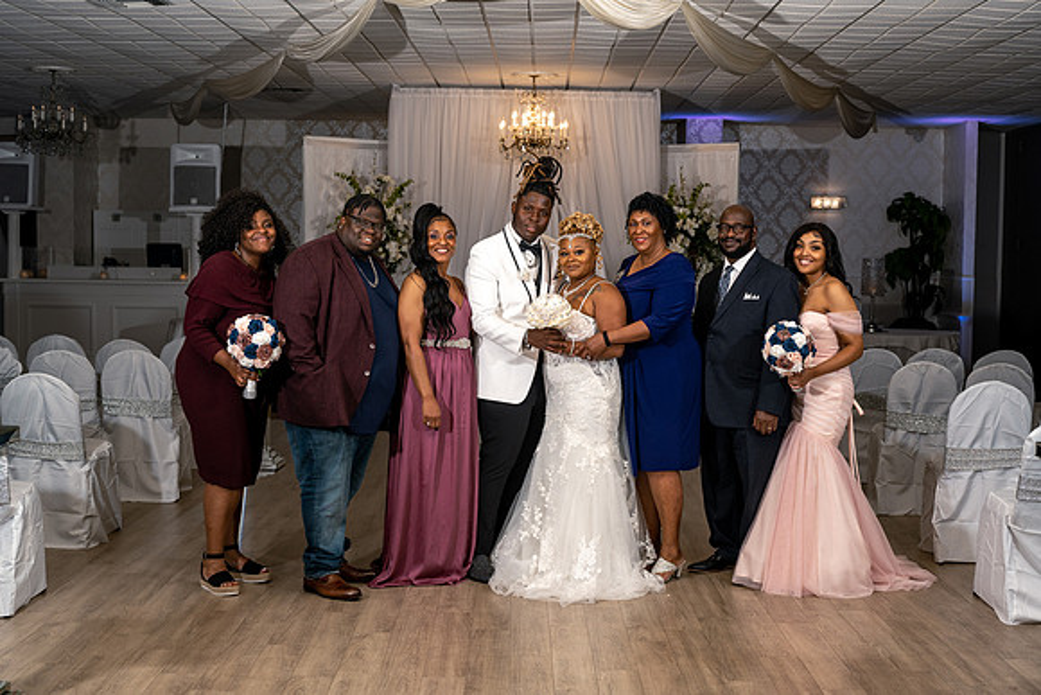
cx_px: 520
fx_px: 1446
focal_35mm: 50
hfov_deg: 39.6
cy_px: 348
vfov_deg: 27.0
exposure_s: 1/160
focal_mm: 50
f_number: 4
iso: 200
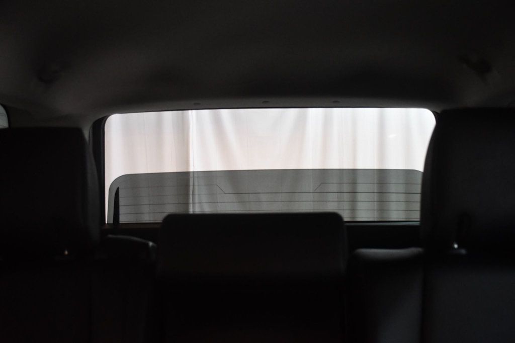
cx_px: 258
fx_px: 558
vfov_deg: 34.2
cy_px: 172
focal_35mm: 39
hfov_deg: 49.6
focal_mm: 26
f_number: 3.8
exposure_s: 1/125
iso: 2800
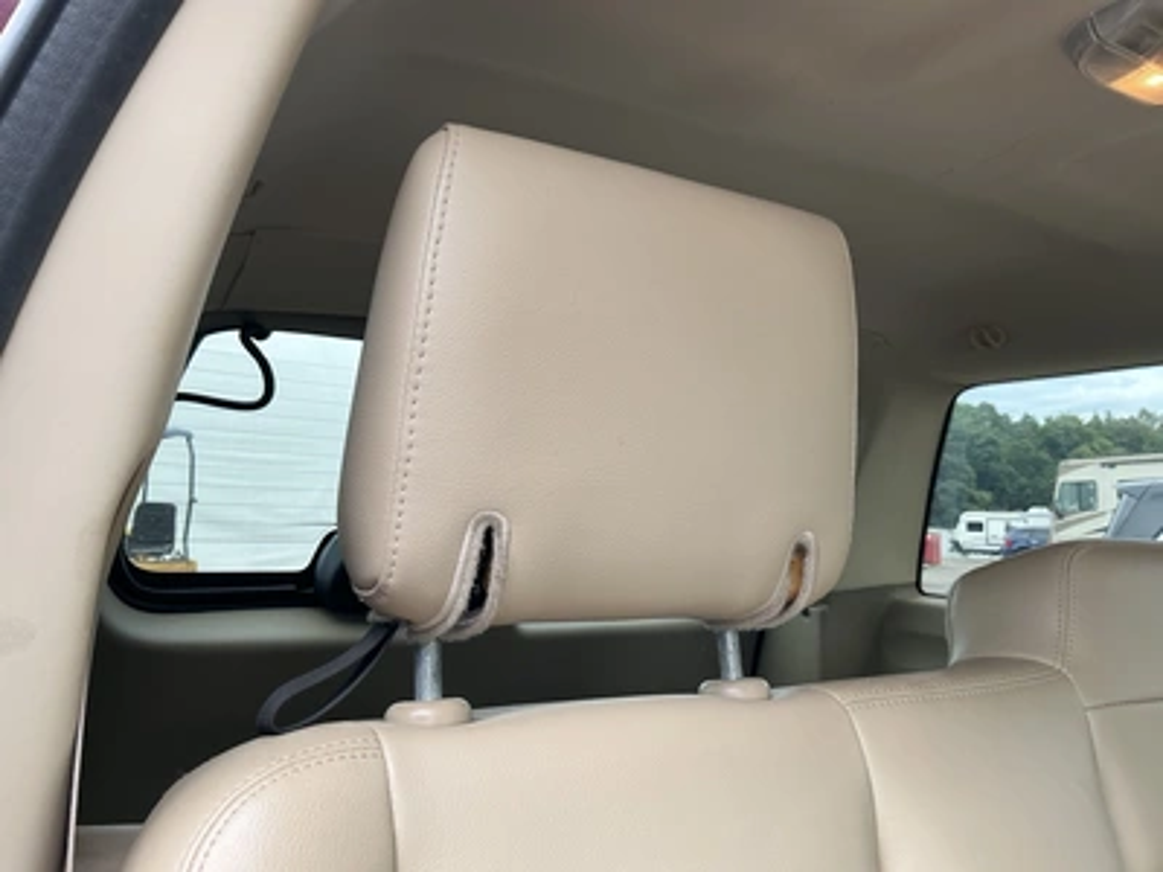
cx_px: 582
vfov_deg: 49.7
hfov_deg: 63.4
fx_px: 941
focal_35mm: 28
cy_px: 436
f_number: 1.8
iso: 32
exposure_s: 1/122
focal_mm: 3
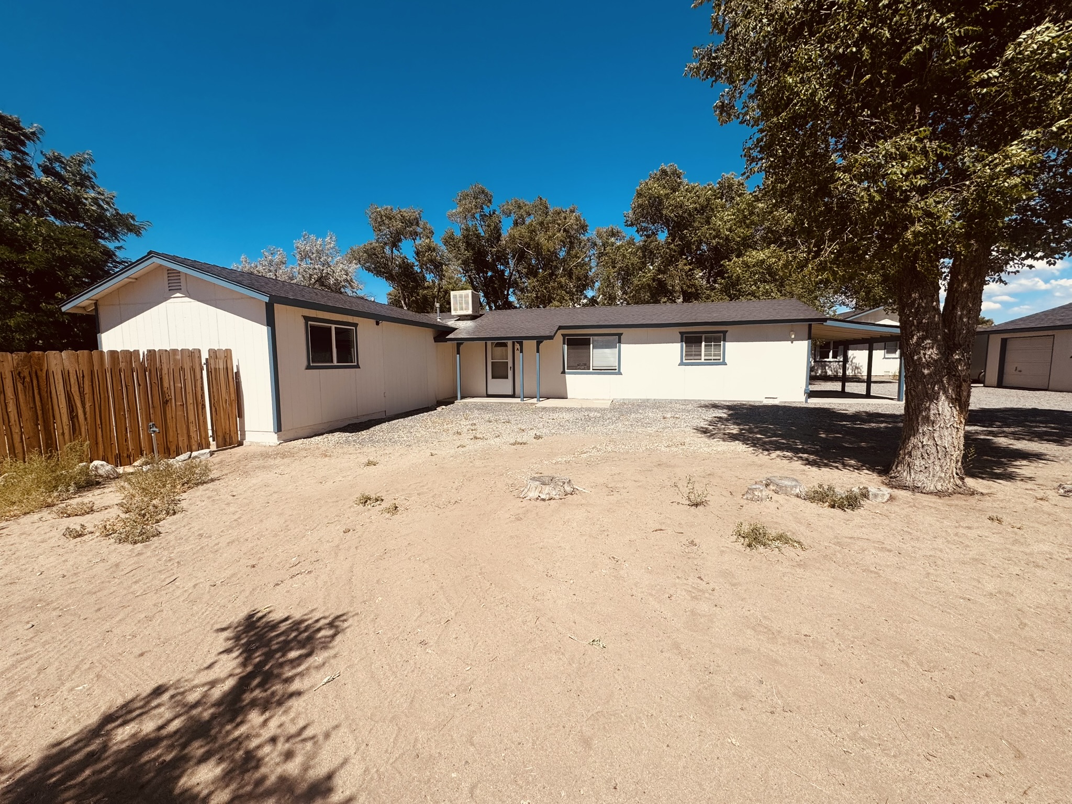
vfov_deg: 85.7
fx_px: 434
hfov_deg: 102.1
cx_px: 536
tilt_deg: -2.8
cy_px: 402
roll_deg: +0.5
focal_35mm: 14
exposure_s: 1/3390
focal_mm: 2.22
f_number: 2.2
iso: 50
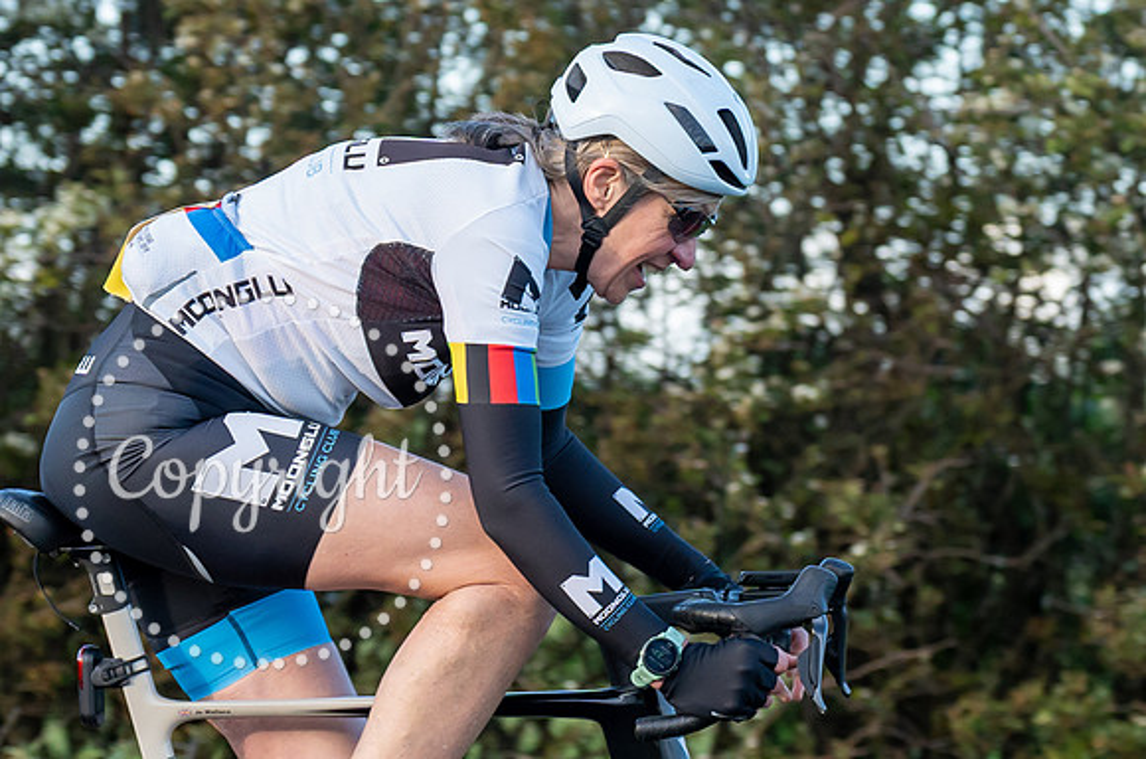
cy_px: 381
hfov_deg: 8.8
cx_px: 911
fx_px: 7395
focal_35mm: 233
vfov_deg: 5.9
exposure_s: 1/1000
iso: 800
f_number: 3.5
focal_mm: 80
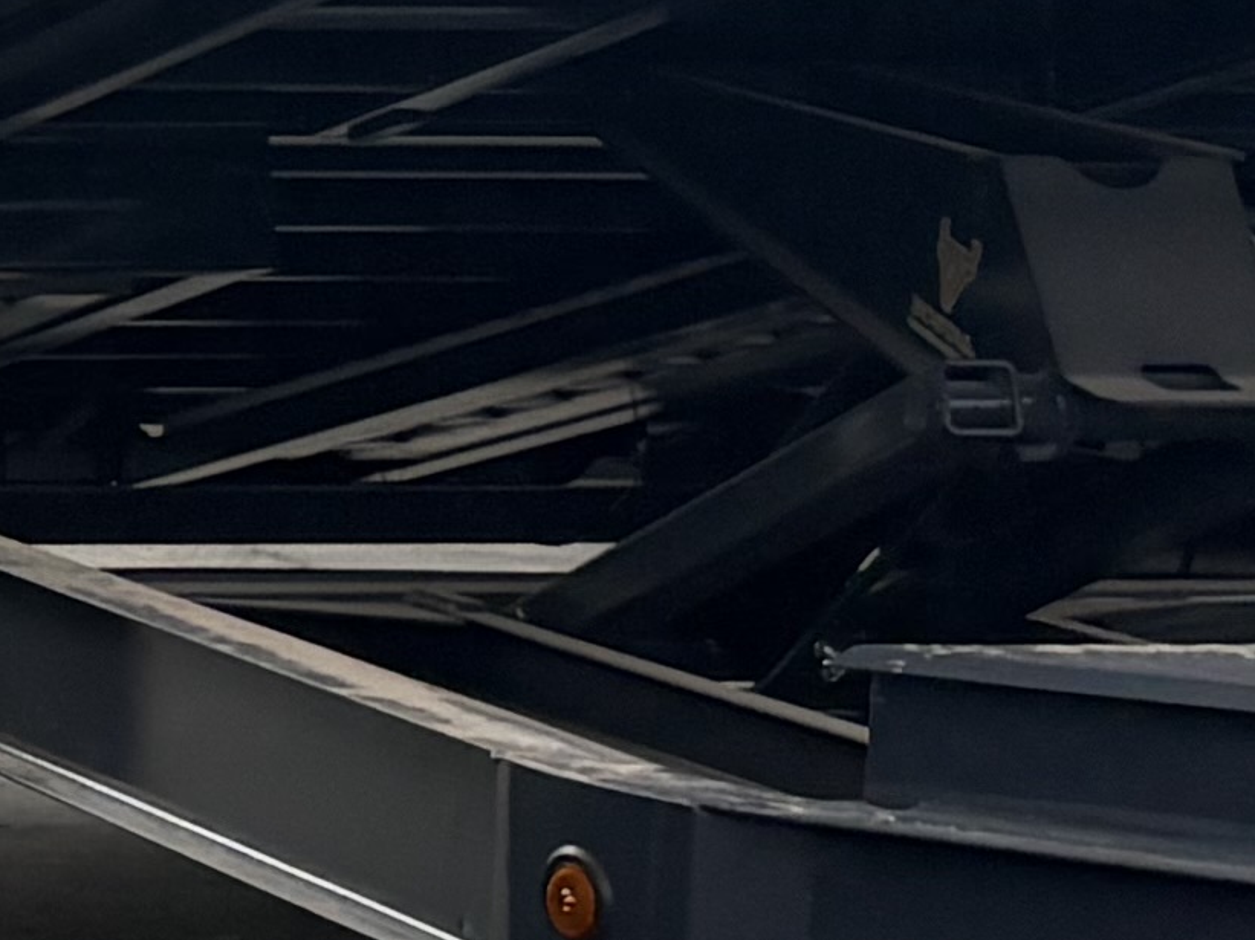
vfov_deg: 8.2
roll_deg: +0.8
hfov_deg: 9.4
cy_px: 300
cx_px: -2070
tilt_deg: -7.8
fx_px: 6559
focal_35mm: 181
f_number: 1.6
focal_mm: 5.96
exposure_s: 1/3831
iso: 64
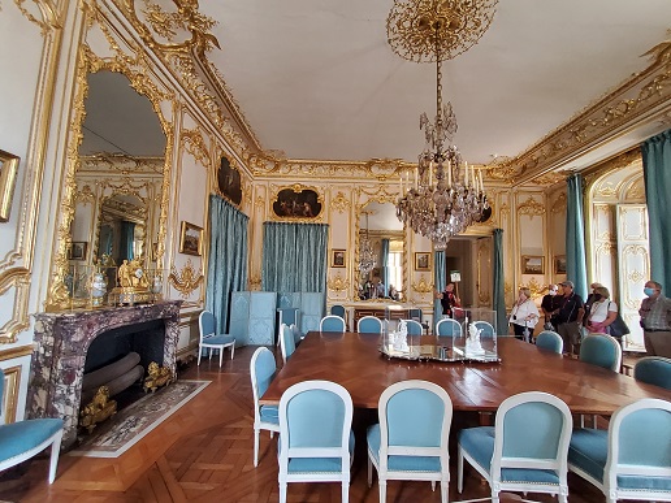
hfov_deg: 106.2
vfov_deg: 89.9
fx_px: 252
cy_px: 252
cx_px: 336
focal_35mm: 13
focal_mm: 1.13
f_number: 2.2
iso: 400
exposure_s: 1/33
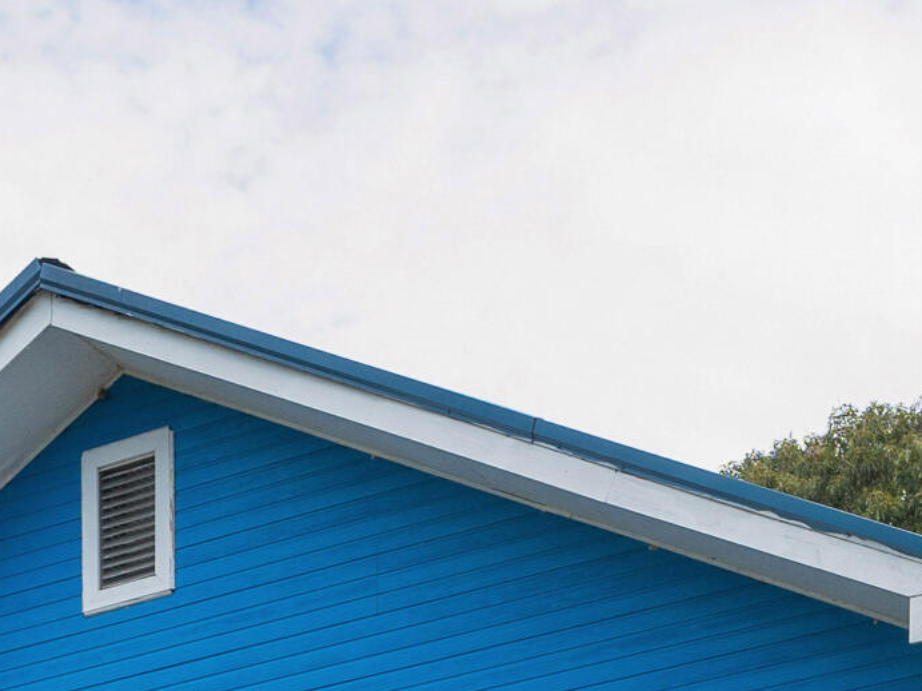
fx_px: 3222
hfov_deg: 16.3
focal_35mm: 121
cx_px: 456
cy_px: 1281
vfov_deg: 11.3
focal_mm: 29
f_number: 7.1
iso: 320
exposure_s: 1/400
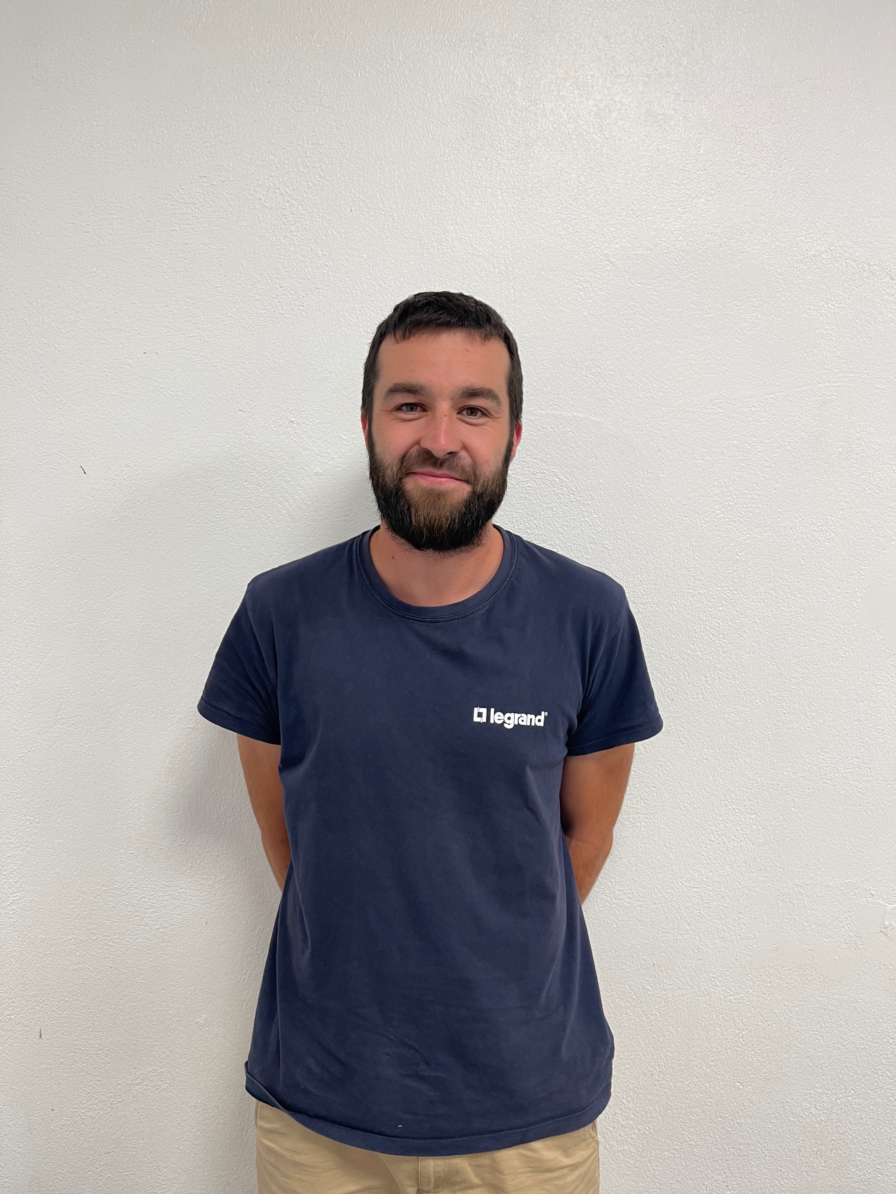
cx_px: 448
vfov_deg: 69.4
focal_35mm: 25
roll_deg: -0.7
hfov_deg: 54.9
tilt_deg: -5.3
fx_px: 863
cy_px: 597
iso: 64
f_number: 1.6
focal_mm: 5.1
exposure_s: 1/50
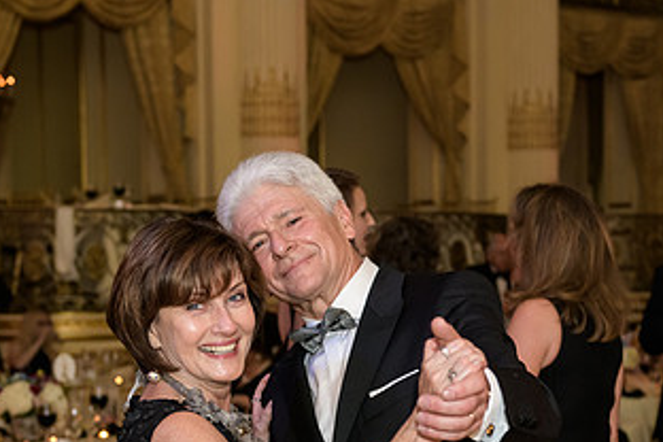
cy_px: 356
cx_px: 351
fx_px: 1436
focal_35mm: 78
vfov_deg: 17.3
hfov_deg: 26.0
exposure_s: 1/125
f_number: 3.2
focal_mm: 42
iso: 1600
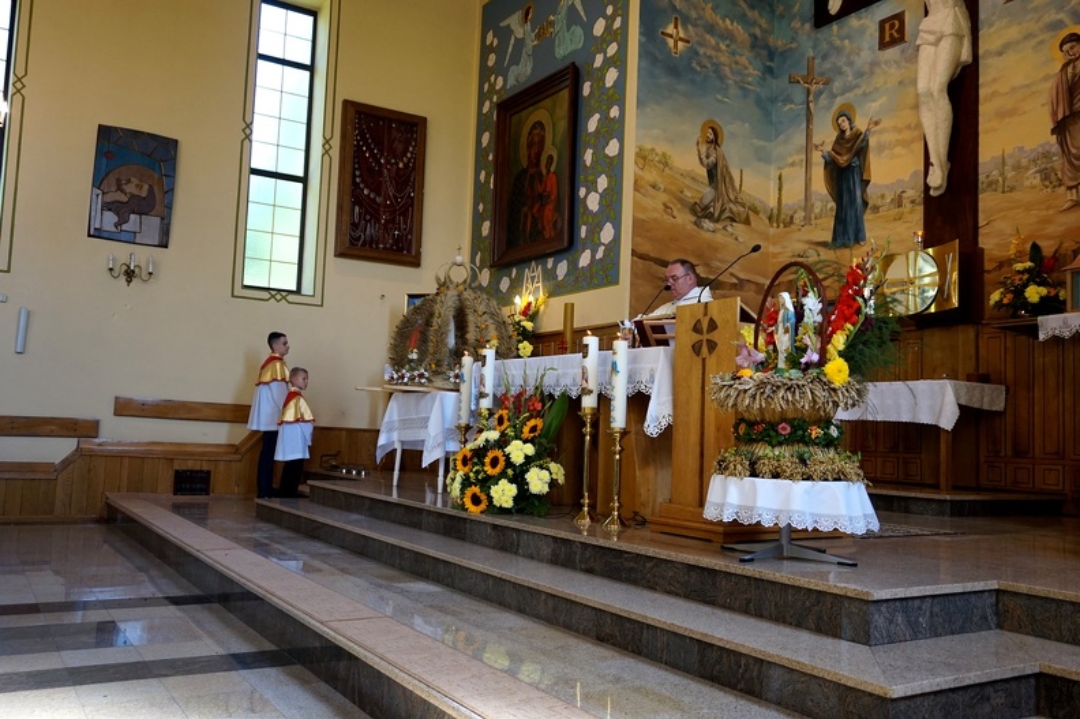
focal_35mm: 30
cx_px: 540
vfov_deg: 43.6
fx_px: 899
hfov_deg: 62.0
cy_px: 360
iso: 640
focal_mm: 20
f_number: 4
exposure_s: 1/160
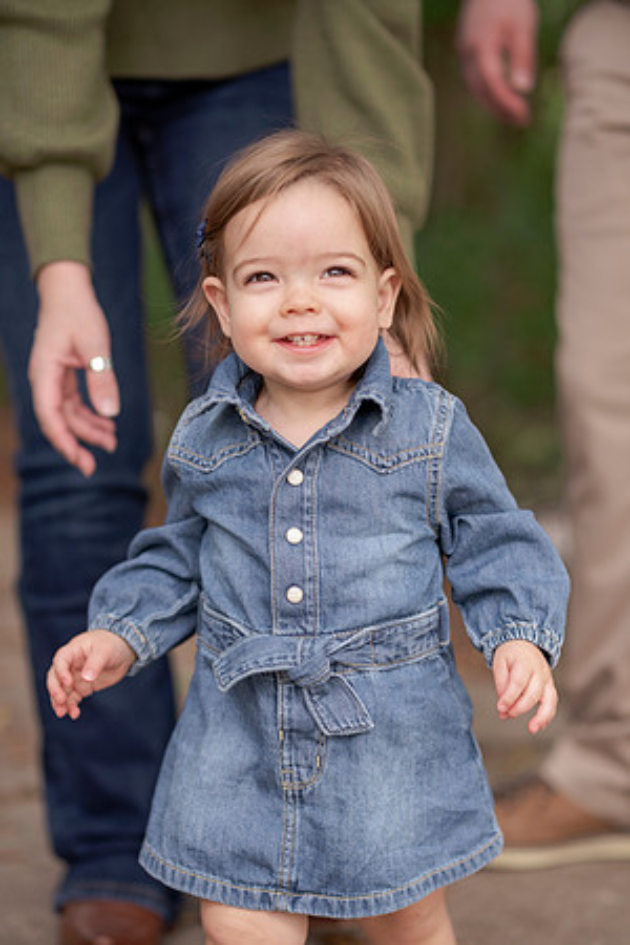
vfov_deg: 23.9
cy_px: 472
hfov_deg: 16.1
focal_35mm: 85
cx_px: 315
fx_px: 2231
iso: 320
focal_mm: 85
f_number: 2.2
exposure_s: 1/400
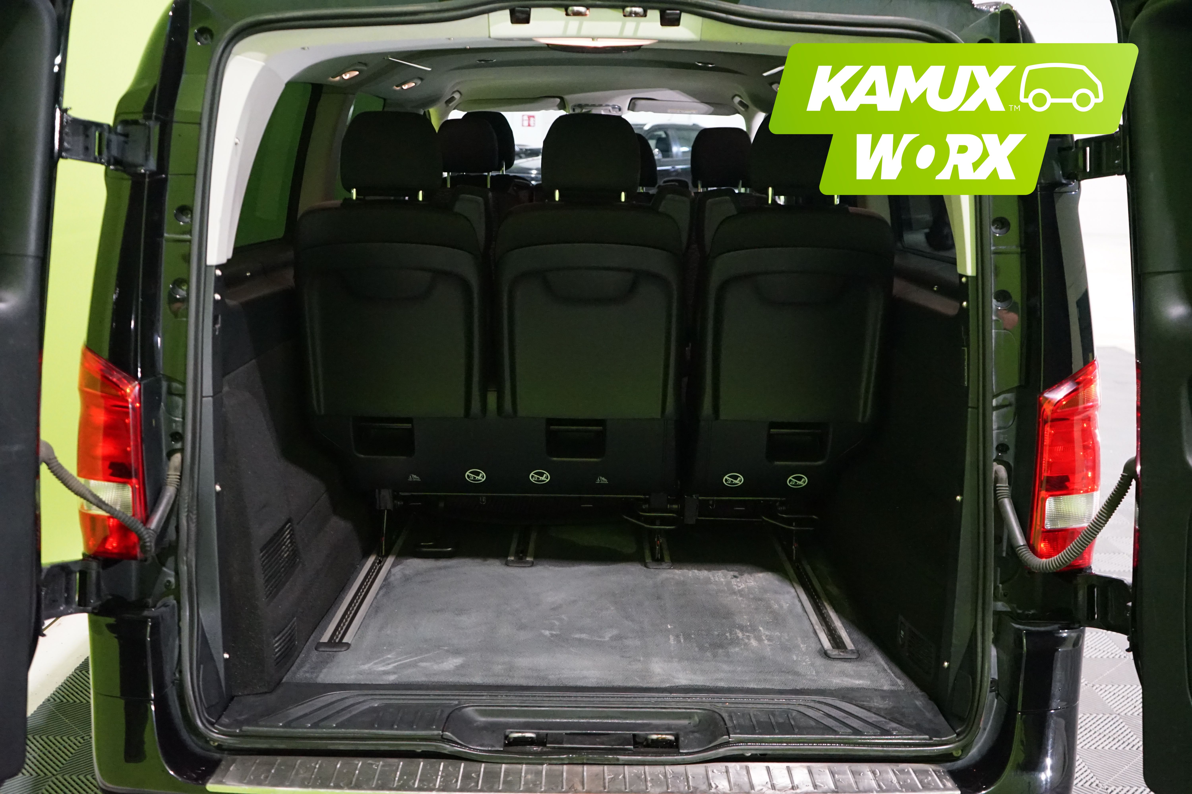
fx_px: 1192
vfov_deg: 36.9
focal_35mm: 36
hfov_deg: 53.1
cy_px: 397
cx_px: 596
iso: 6400
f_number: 4
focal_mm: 36
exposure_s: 1/125
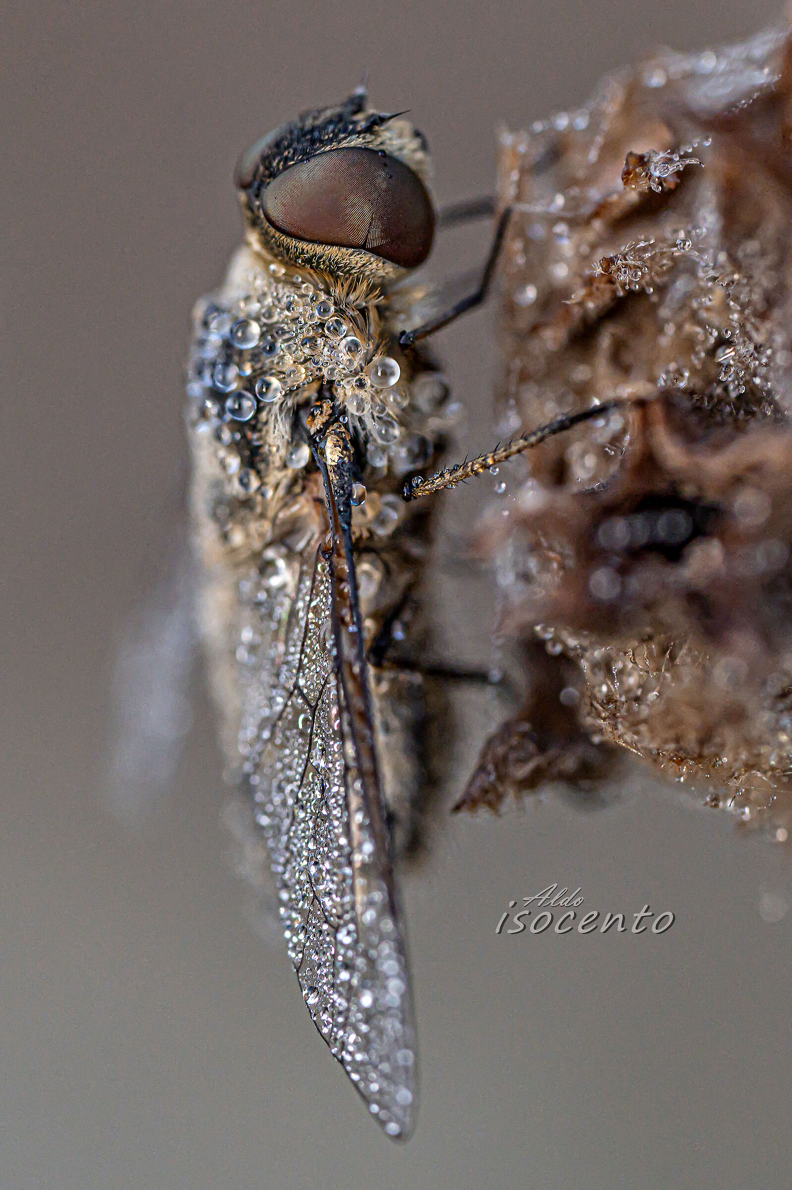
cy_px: 595
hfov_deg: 13.0
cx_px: 396
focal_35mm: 105
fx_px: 3469
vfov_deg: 19.5
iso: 500
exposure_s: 1/1000
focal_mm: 105
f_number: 5.6
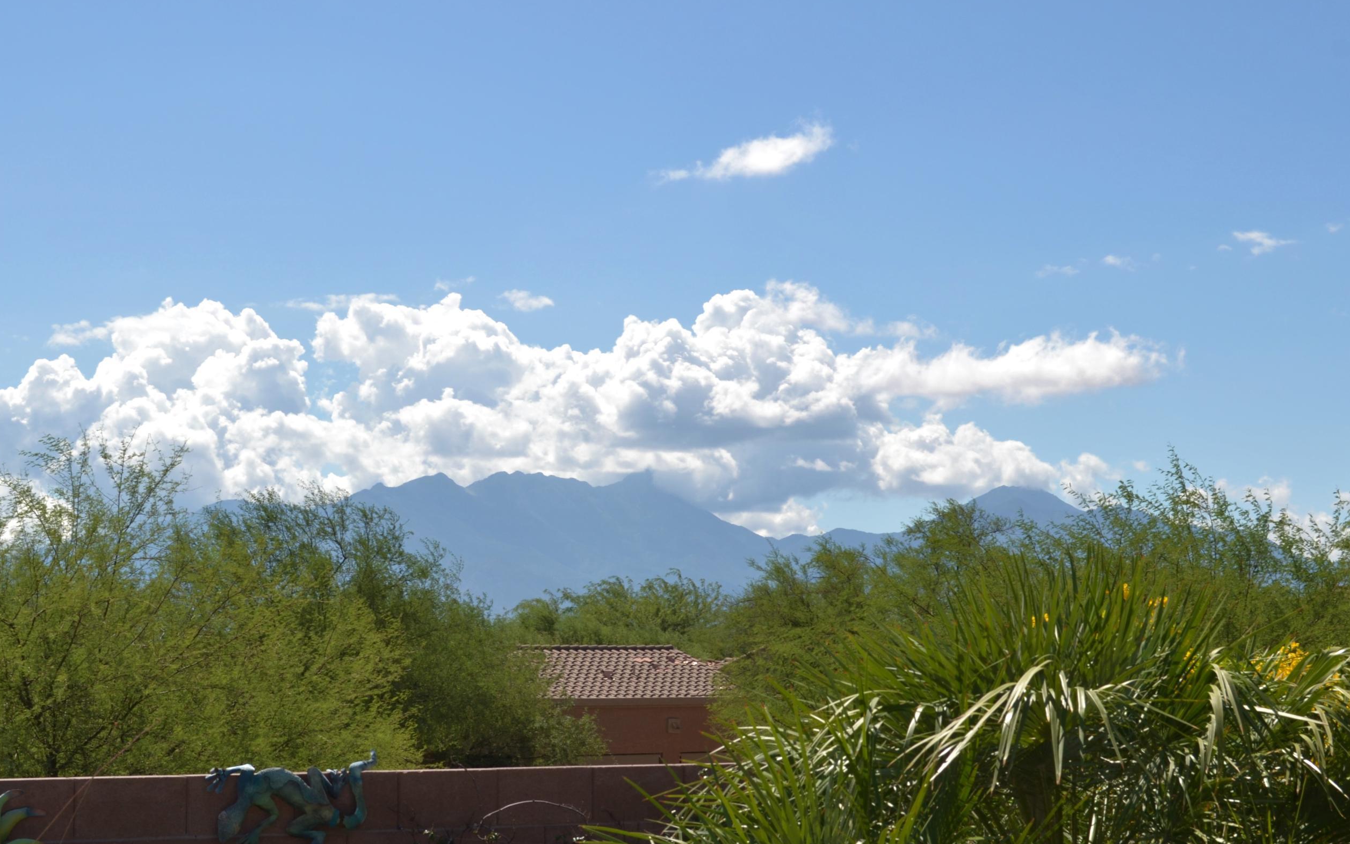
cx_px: 612
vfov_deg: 17.8
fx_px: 2686
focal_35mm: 73
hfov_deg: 28.2
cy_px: 532
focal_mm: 40
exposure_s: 1/200
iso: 100
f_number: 10
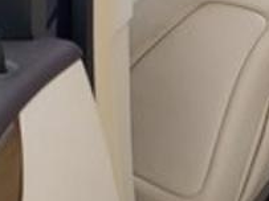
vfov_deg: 11.2
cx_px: 621
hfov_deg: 12.3
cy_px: -16
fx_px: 1017
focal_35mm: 131
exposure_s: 1/141
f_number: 1.8
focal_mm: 5.4
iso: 40
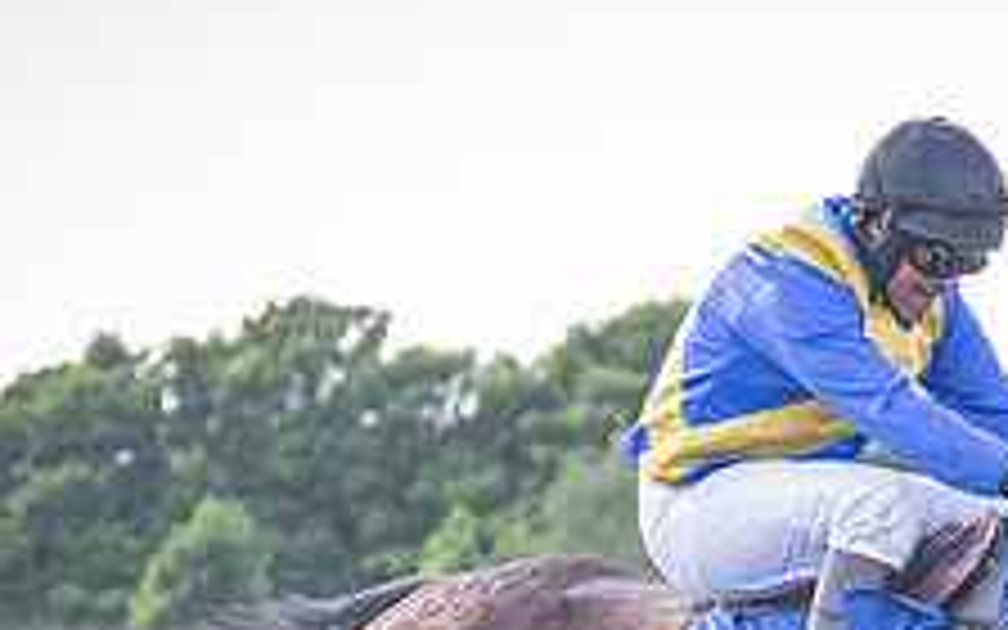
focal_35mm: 352
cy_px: 1228
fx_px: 9670
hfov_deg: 6.0
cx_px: 409
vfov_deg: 3.7
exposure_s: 1/1600
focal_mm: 70
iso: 640
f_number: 2.8
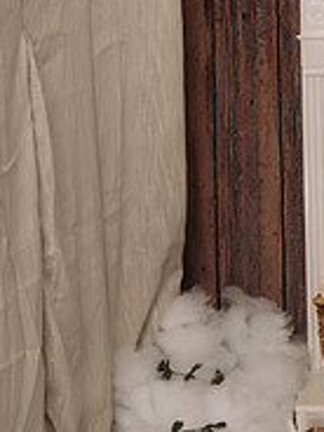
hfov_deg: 11.8
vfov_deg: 17.1
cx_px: 597
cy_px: 202
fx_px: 1435
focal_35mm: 115
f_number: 5.6
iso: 100
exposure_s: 1/100
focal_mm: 35
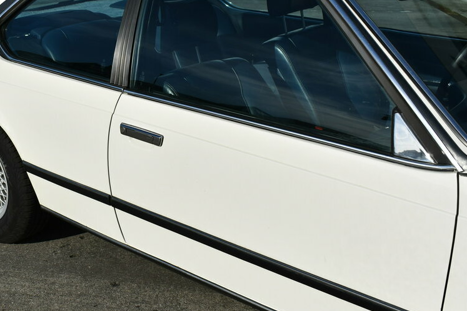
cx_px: 114
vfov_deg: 25.5
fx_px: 687
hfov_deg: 36.6
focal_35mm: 53
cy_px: 134
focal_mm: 22
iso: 100
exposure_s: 1/500
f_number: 11
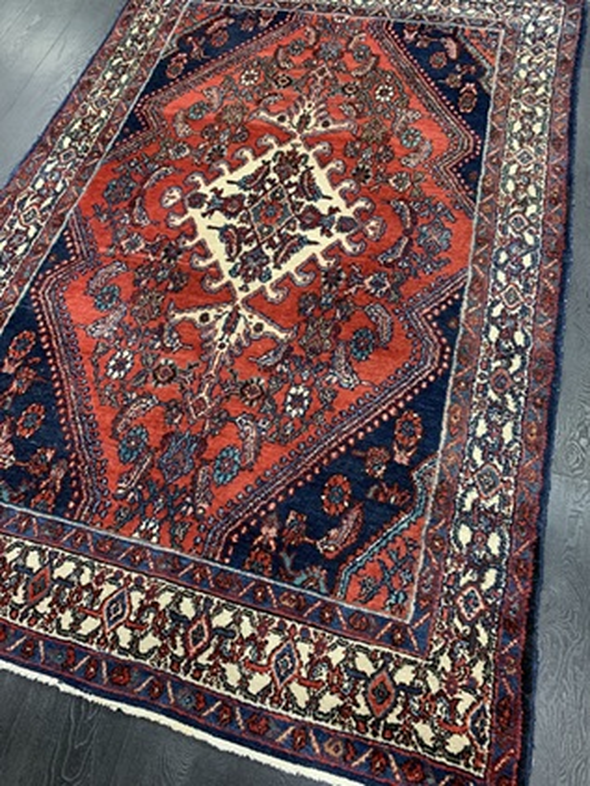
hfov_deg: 53.1
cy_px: 393
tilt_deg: -60.4
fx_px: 590
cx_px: 295
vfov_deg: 67.3
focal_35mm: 26
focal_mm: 4.25
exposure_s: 1/60
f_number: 1.8
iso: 200
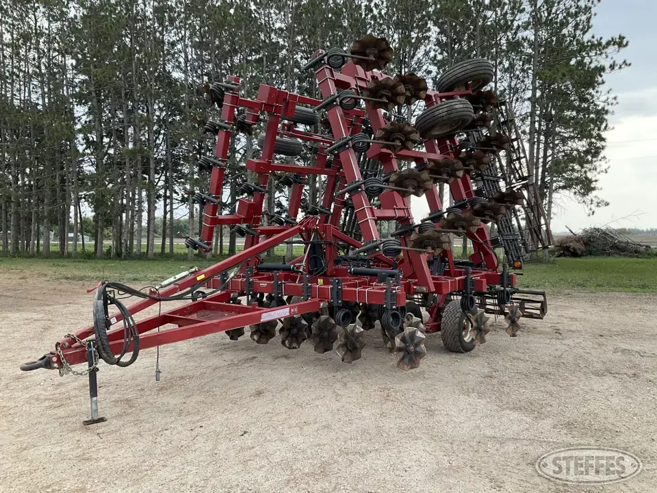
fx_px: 550
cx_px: 328
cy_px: 246
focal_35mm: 29
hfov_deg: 61.7
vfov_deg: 48.2
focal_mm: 3
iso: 25
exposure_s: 1/253
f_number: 1.8
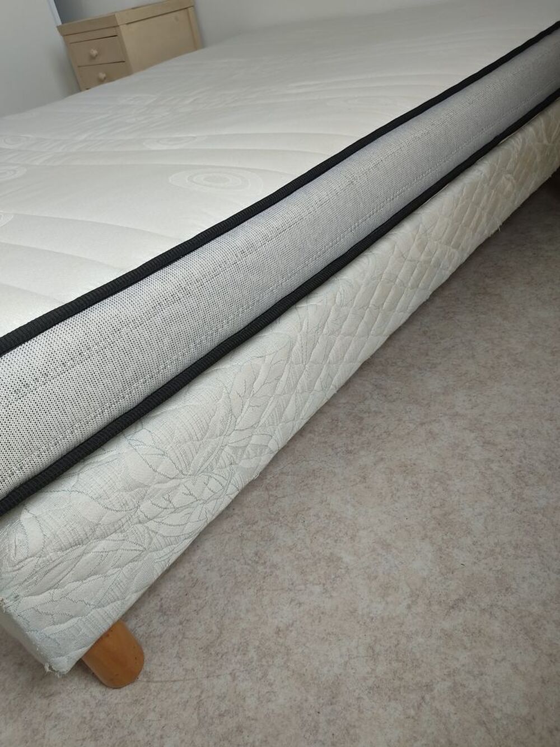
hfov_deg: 53.1
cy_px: 374
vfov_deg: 67.3
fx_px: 561
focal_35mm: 26
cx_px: 280
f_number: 1.79
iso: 156
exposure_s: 1/50
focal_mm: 4.74
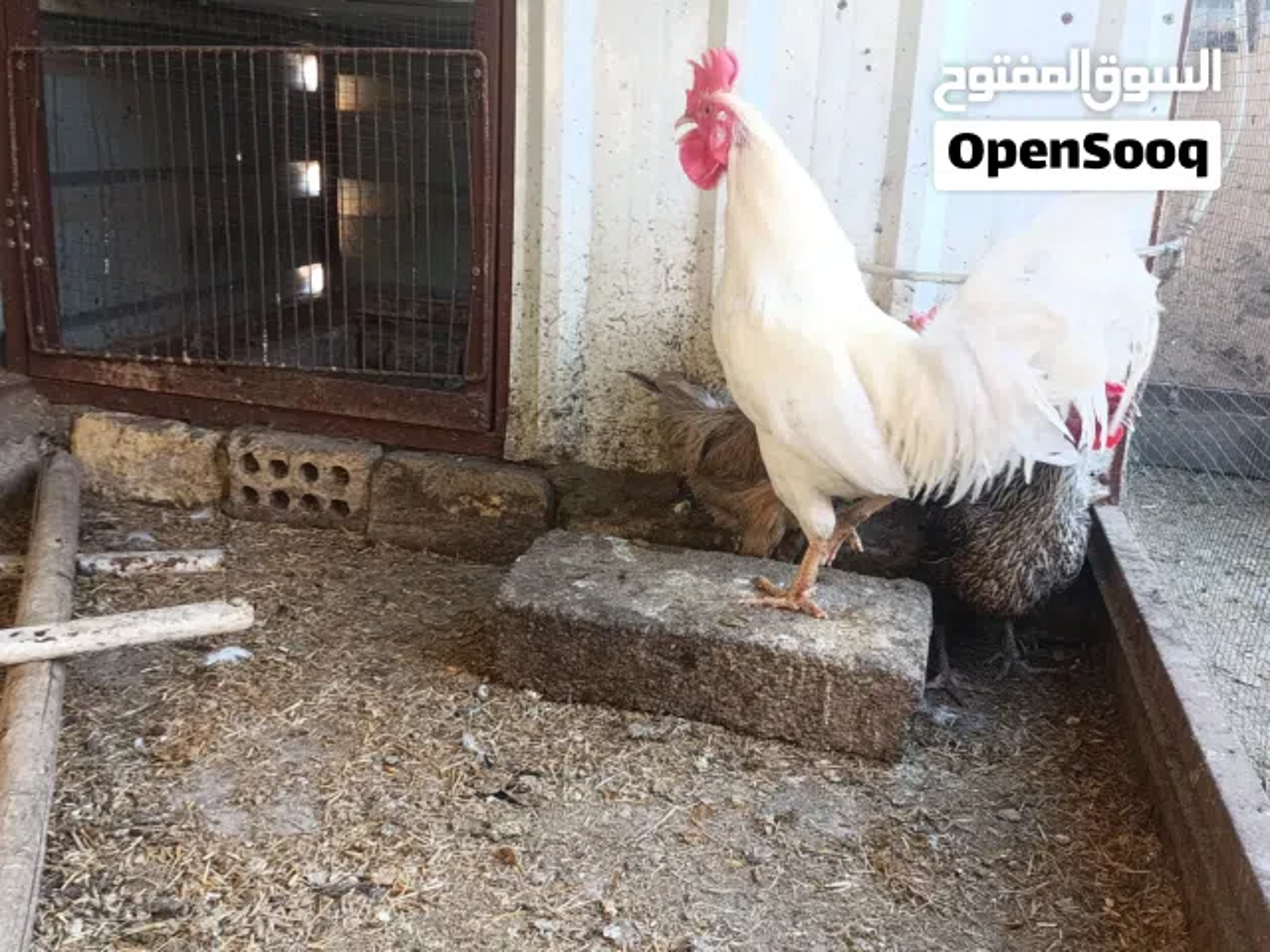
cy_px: 476
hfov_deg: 52.6
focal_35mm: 35
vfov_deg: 40.7
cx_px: 635
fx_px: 1284
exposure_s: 1/50
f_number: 1.7
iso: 200
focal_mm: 4.71
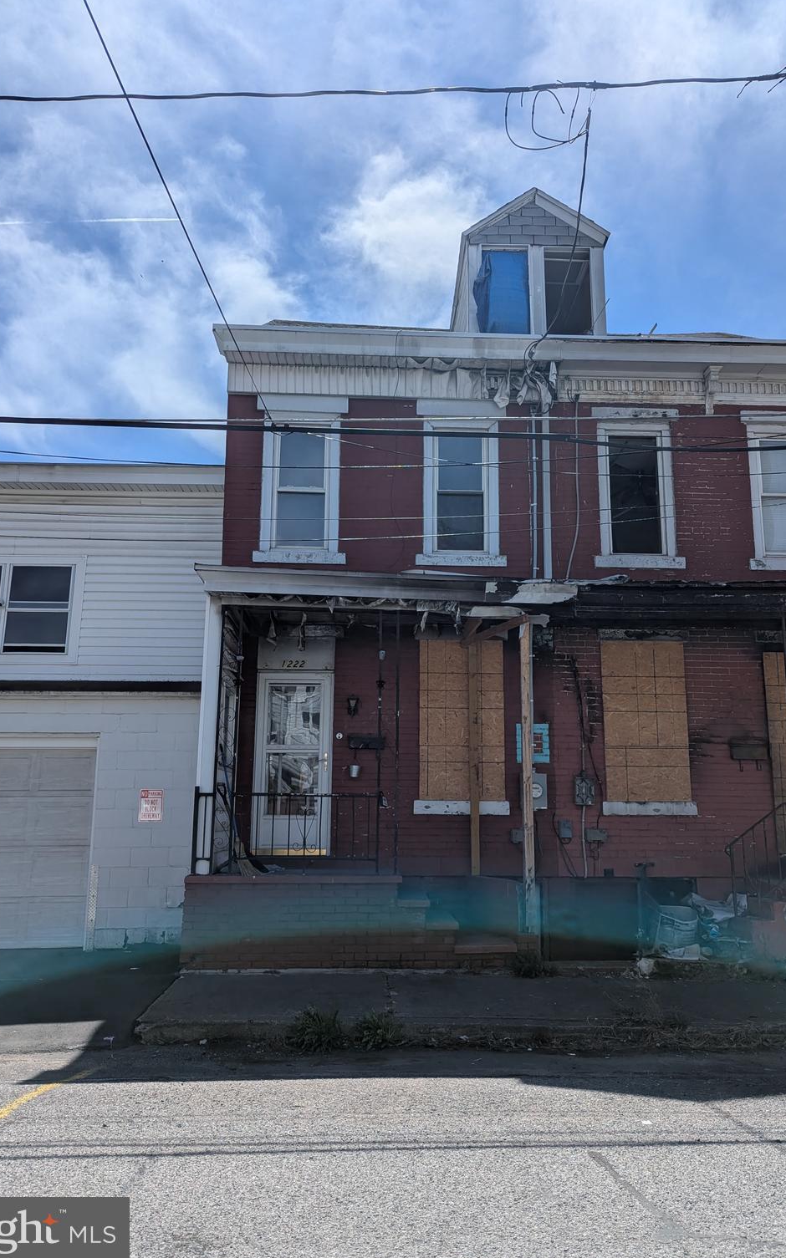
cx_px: 404
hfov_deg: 47.6
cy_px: 624
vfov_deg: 70.4
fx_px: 892
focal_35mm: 26
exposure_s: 1/6667
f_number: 1.85
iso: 69
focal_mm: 6.81
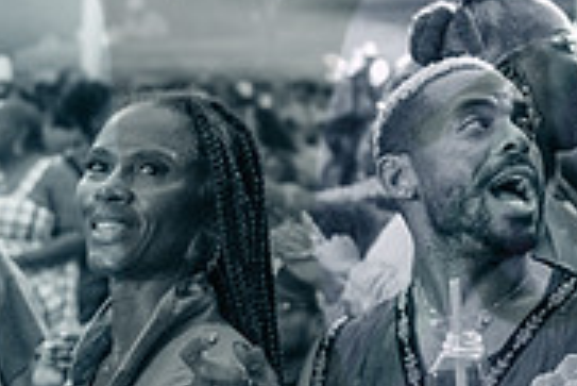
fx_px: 2181
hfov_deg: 14.2
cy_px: 115
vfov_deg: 10.1
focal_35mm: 136
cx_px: 836
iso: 5000
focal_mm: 34
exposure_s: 1/125
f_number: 2.8
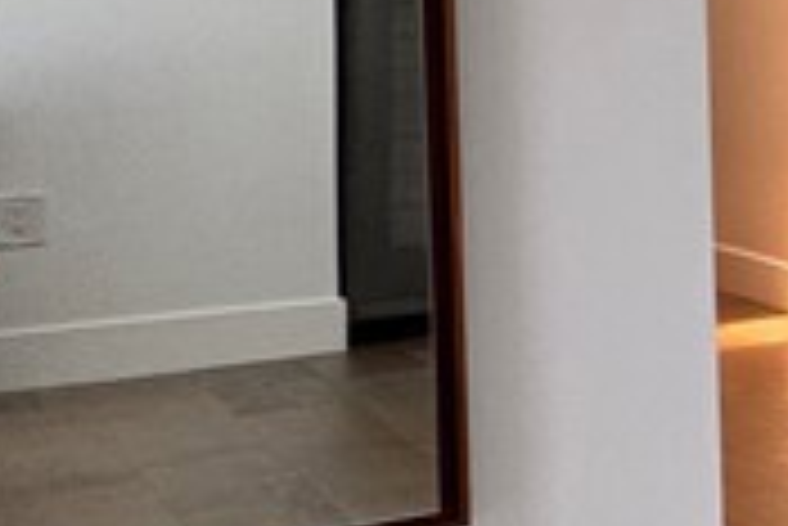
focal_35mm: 85
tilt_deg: -1.3
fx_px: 1862
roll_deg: +1.1
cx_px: 2278
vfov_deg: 15.8
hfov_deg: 12.1
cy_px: 0
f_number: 2.2
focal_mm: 2.22
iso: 64
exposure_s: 1/120
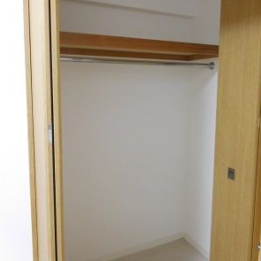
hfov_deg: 54.0
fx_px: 256
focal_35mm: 30
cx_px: 131
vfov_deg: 54.0
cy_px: 119
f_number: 3.3
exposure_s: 1/15
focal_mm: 4.5
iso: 400
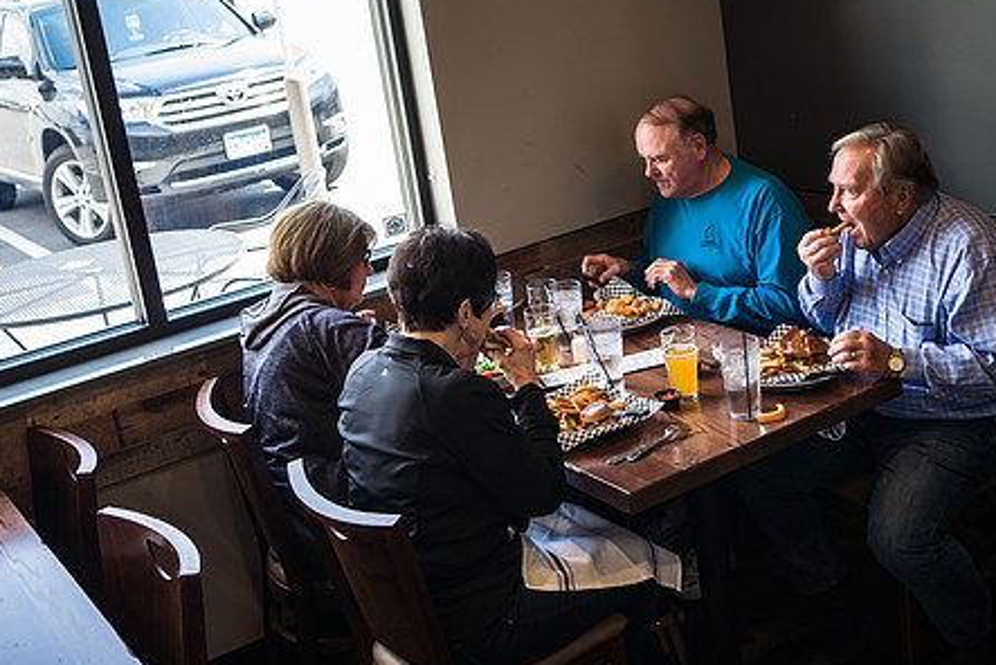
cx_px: 528
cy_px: 253
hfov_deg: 41.1
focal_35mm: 48
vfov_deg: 28.0
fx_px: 1329
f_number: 4
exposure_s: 1/125
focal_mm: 35
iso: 500
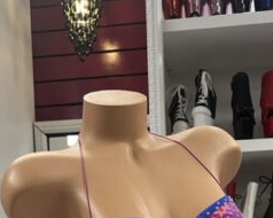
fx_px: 517
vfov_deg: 21.1
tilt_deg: -2.3
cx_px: 180
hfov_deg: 29.4
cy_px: 299
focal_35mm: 64
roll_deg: +2.7
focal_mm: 5.7
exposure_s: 1/60
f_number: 1.5
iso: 100
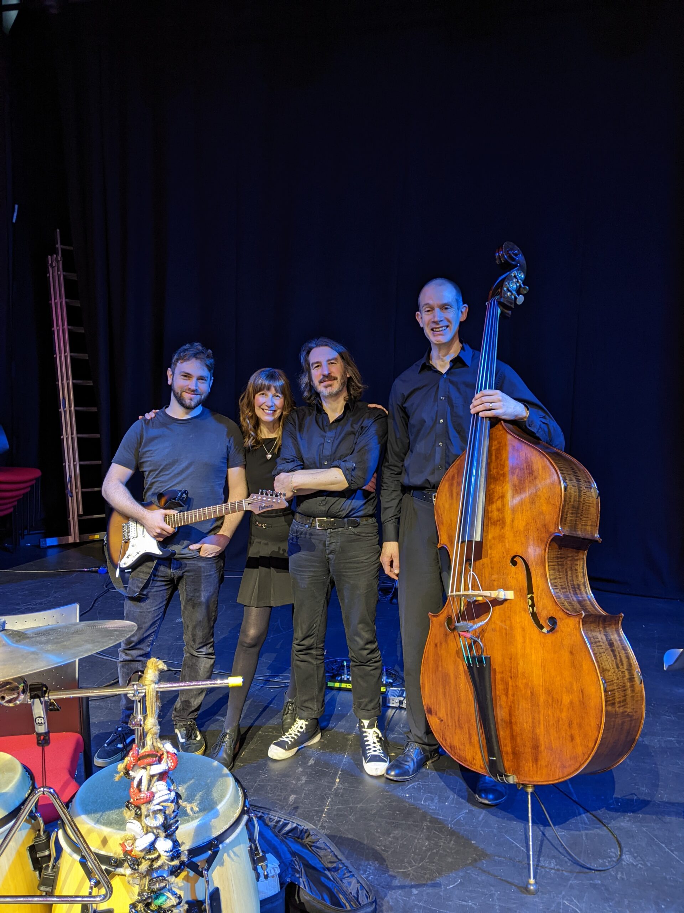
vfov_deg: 65.3
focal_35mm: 27
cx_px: 342
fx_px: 711
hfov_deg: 51.4
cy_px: 456
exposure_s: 1/25
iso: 135
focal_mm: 4.44
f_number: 1.8
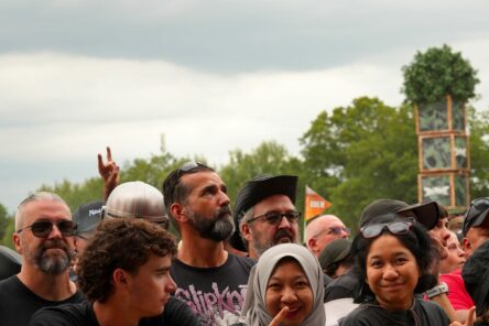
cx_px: 334
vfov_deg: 11.2
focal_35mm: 122
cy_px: 257
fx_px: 1655
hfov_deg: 16.8
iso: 125
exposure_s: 1/160
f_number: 4.5
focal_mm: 47
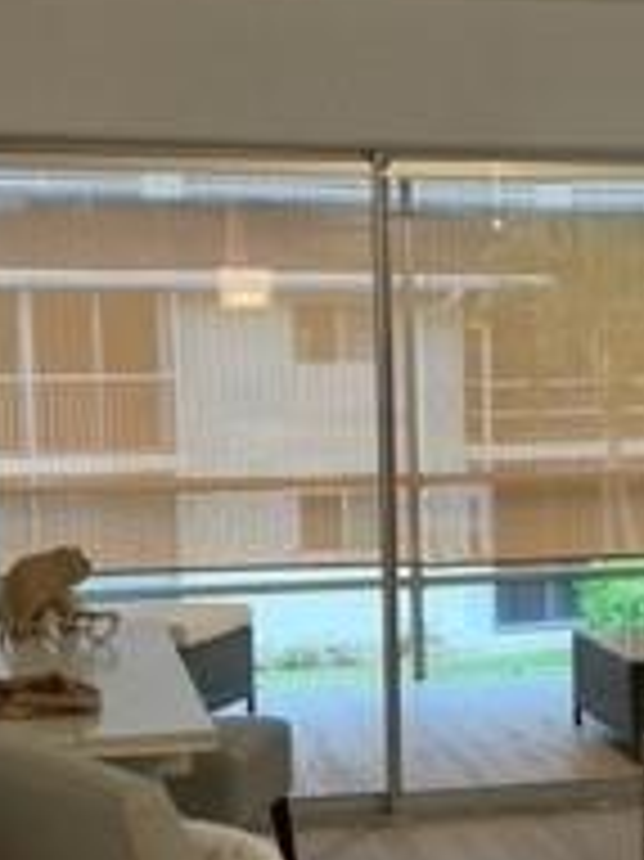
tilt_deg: -6.3
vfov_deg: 22.4
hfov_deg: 16.5
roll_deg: +0.4
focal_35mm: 87
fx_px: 2160
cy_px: 581
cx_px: 680
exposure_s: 1/60
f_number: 1.8
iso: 250
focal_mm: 4.25
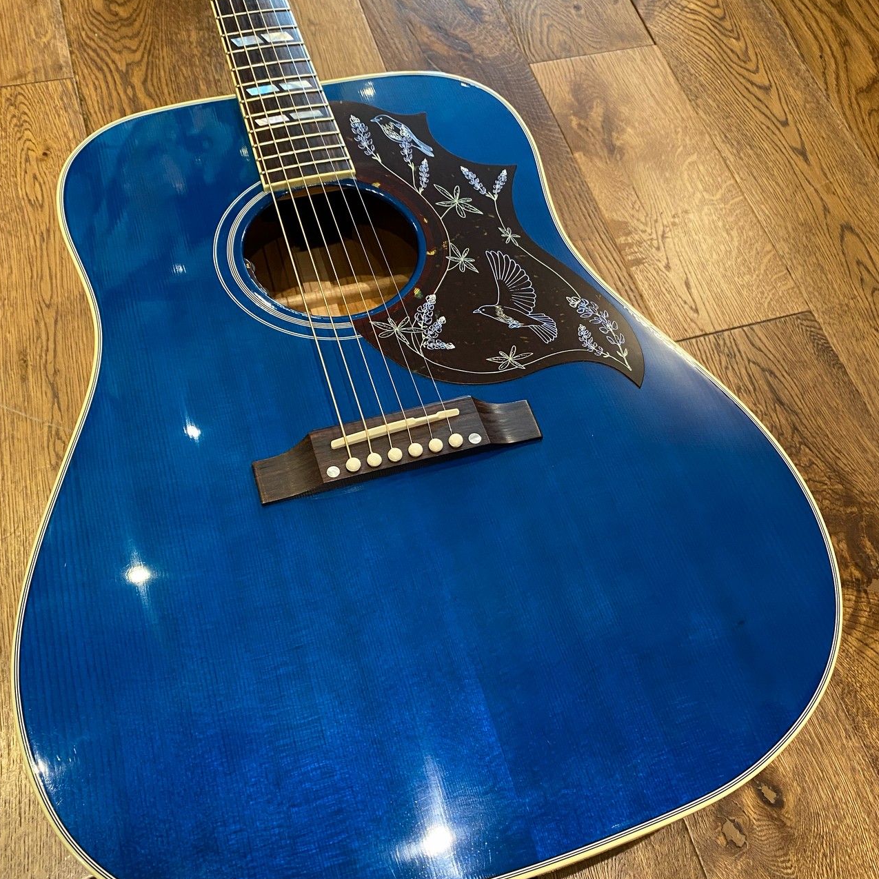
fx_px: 891
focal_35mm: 31
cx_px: 438
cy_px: 489
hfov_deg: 52.5
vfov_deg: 52.4
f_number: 1.8
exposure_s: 1/60
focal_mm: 4.25
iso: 320
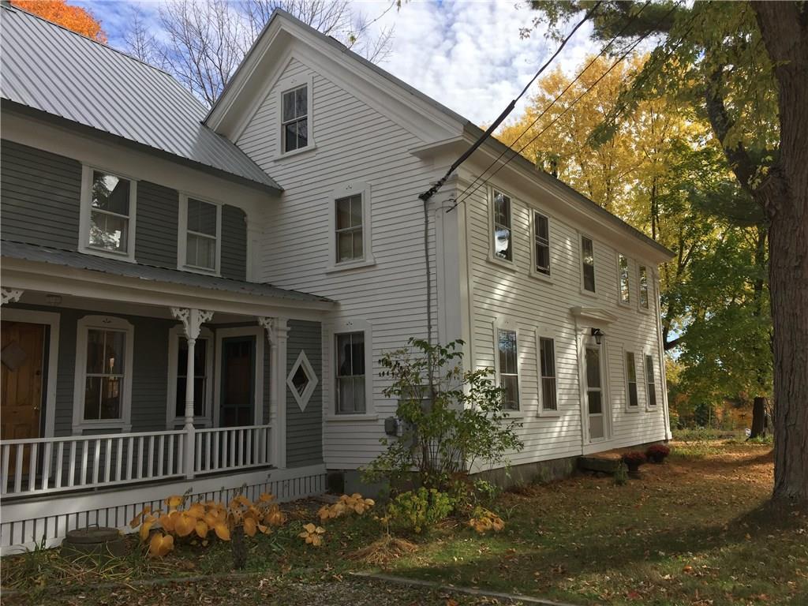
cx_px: 404
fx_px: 677
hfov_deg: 61.7
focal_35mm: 29
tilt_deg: +6.9
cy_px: 303
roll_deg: +0.0
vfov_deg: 48.2
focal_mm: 4.15
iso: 32
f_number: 2.2
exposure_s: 1/1130
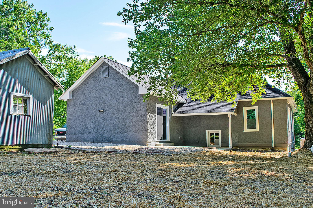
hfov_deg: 51.3
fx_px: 326
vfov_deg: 35.5
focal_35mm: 38
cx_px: 156
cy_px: 104
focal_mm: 25
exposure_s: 1/250
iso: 200
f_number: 8
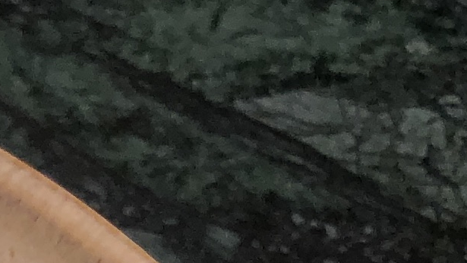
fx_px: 2477
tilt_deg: -55.5
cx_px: -576
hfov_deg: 9.7
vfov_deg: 5.3
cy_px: 1059
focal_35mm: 200
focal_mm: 3.99
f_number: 1.8
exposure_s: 1/152
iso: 20
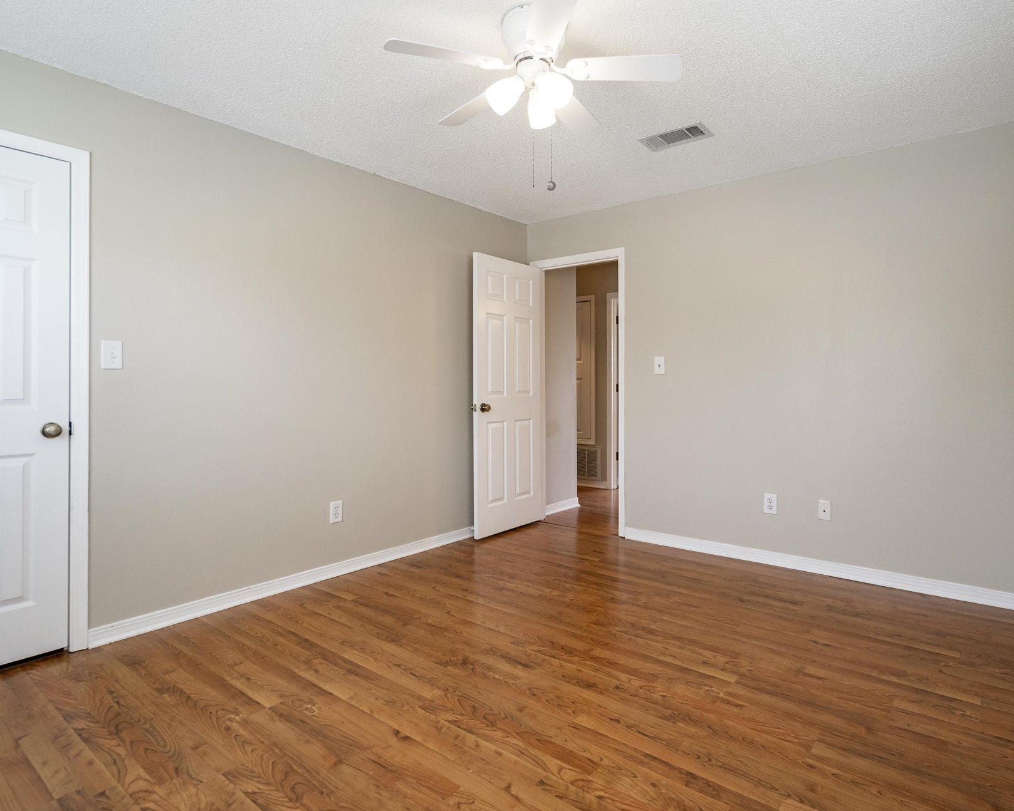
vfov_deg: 70.8
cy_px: 389
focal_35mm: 19
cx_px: 532
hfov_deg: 83.2
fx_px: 570
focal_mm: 16
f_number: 4
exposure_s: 1/160
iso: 800
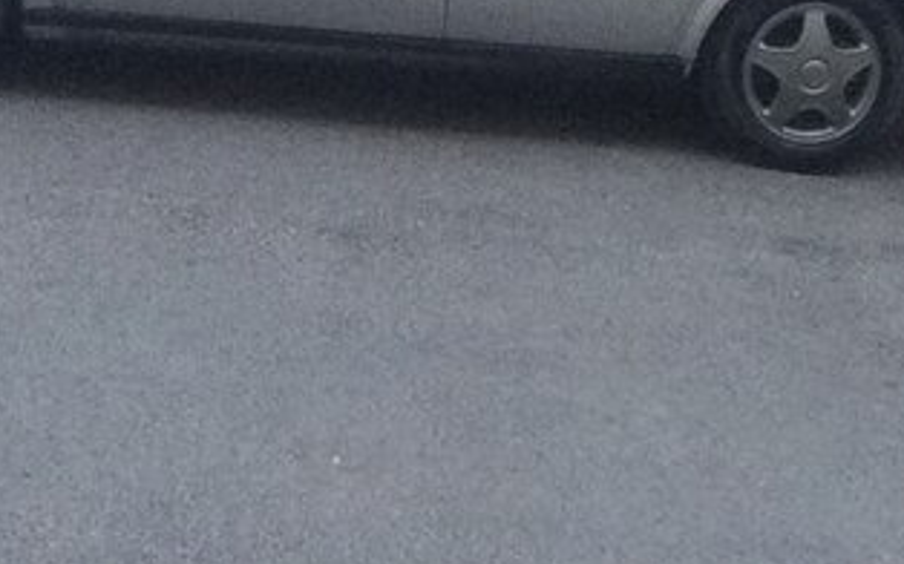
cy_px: -111
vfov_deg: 17.9
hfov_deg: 29.8
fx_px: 1699
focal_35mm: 69
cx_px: 469
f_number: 2.4
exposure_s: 1/33
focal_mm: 2.15
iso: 320
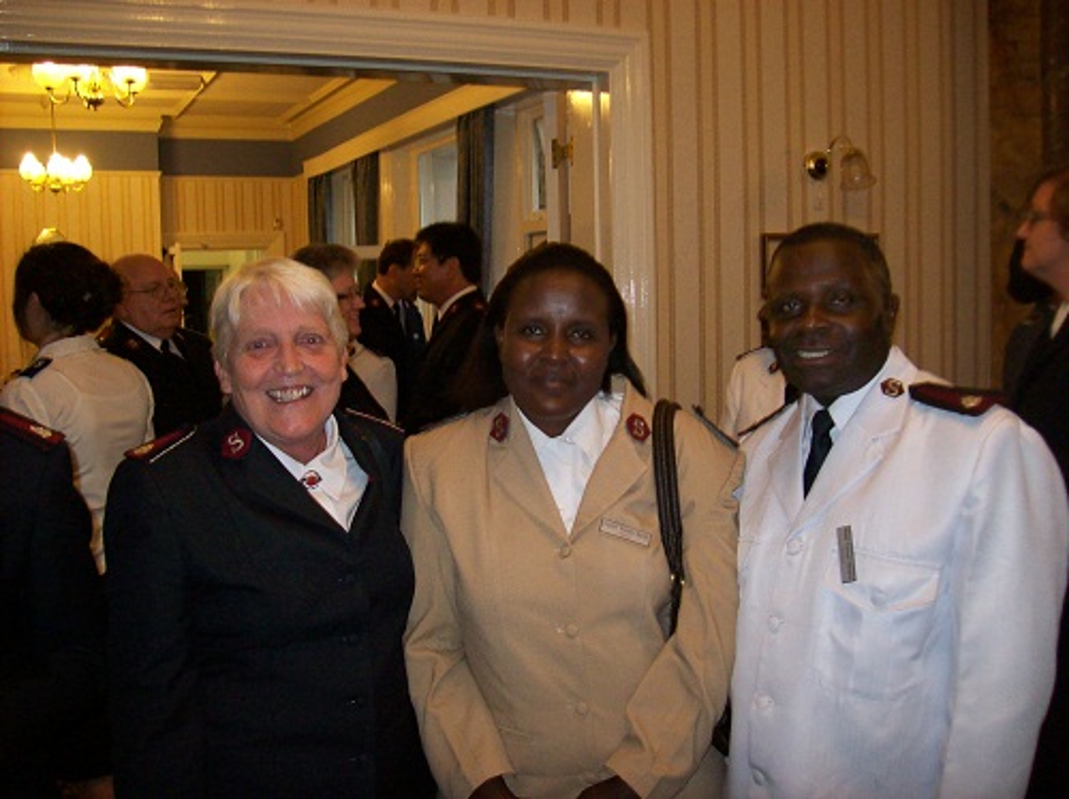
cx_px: 534
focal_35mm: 36
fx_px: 1111
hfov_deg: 51.4
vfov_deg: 39.6
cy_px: 400
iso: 200
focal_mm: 6
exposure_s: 1/45.3
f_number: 2.7
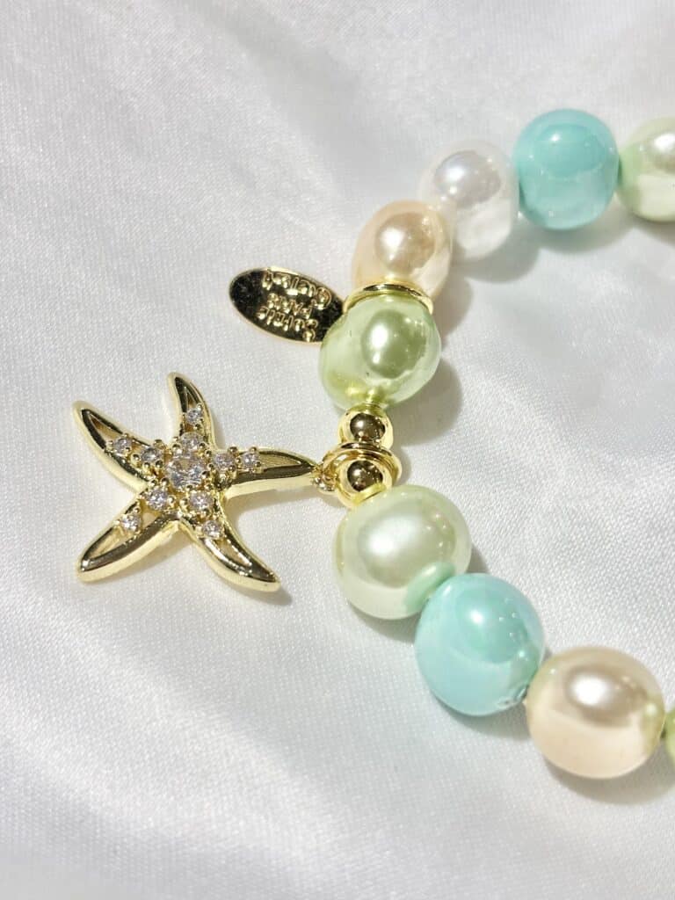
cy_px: 450
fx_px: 1352
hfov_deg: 28.0
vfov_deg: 36.8
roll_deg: -0.2
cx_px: 338
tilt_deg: -42.1
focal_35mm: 52
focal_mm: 5.96
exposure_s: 1/319
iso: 32
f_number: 1.6
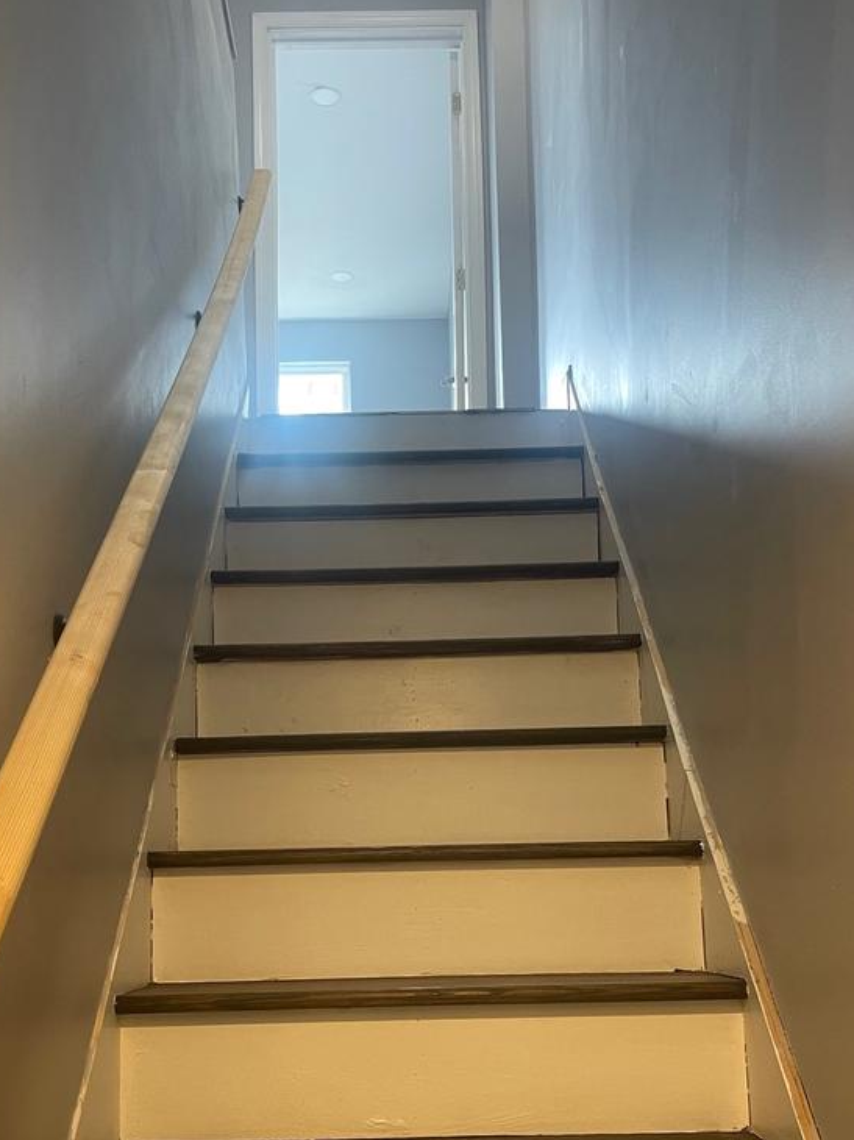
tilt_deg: +7.1
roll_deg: -0.9
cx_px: 412
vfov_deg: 49.7
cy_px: 711
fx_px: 1218
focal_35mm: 37
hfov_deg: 38.6
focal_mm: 5.1
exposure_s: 1/60
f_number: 1.6
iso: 160
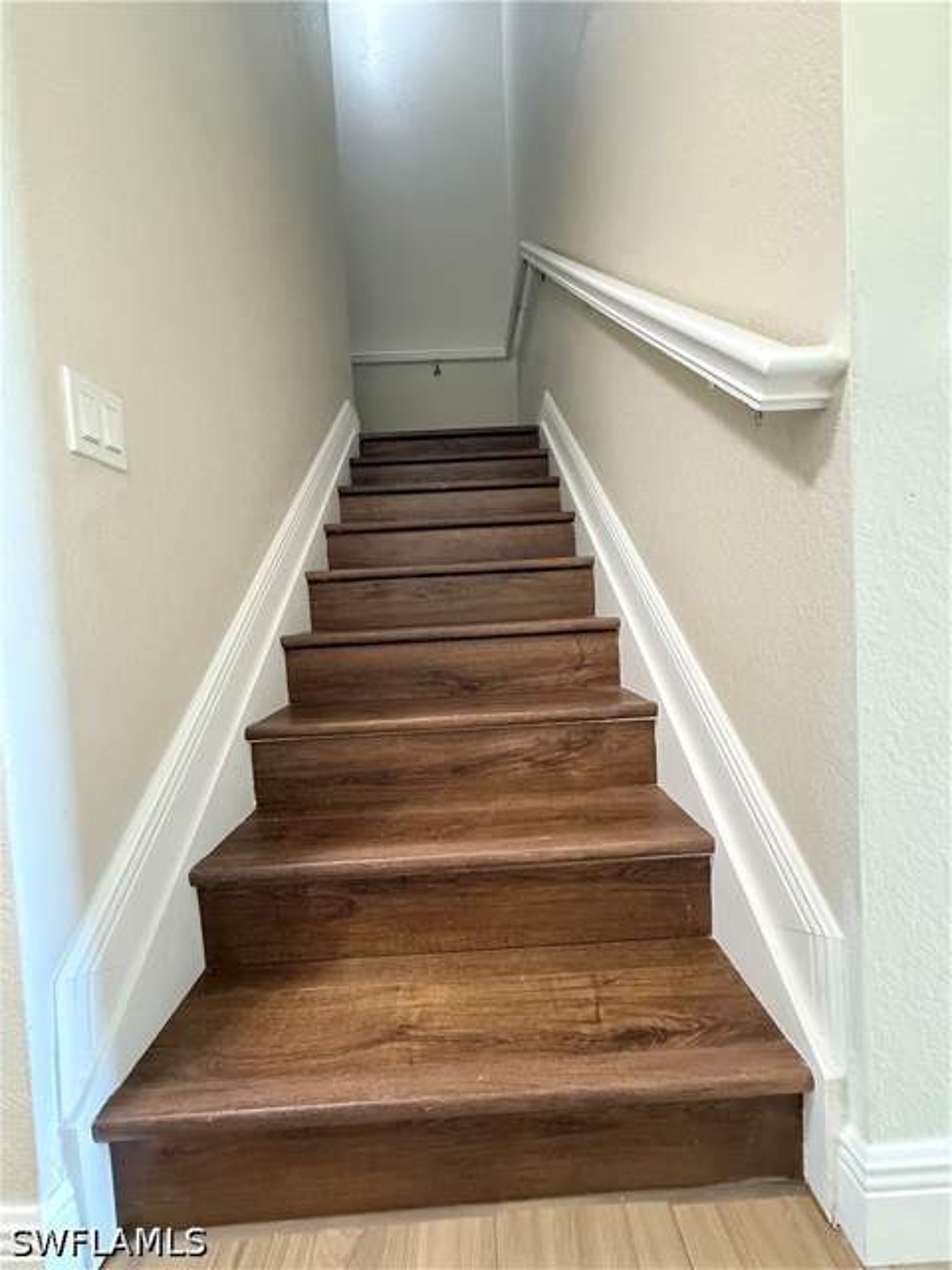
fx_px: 513
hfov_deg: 85.7
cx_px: 476
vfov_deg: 102.1
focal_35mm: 14
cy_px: 635
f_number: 2.2
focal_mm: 2.22
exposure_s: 1/60
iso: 800
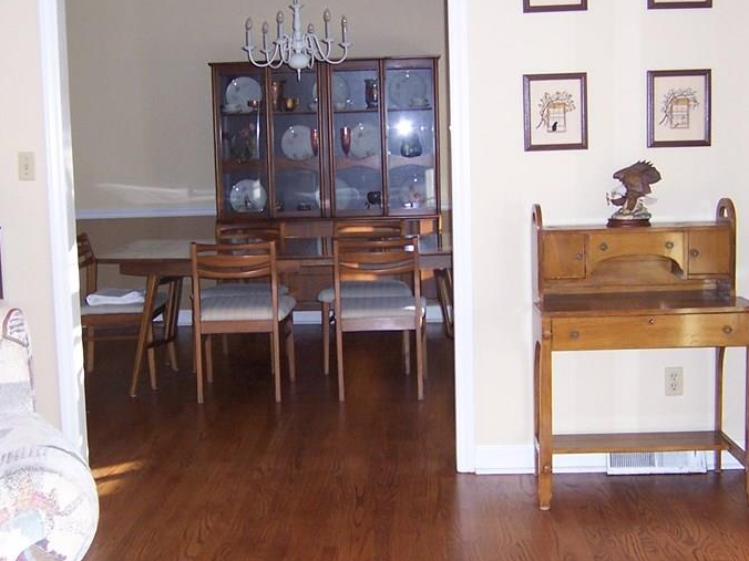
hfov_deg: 38.0
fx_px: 1082
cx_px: 302
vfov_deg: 29.1
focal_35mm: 50
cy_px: 271
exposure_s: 1/60
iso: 140
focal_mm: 5.5
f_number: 2.8
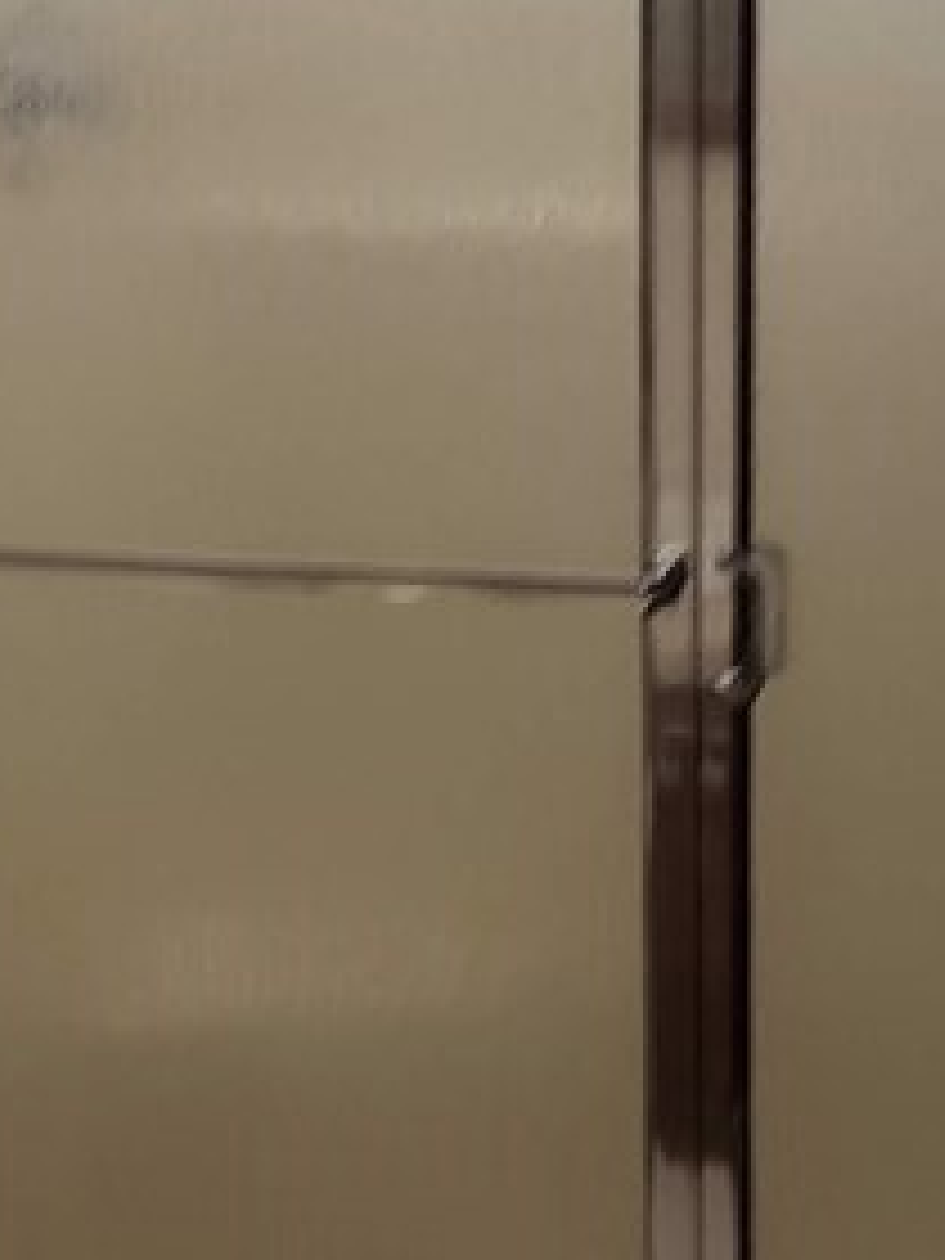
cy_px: 756
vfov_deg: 20.6
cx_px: 446
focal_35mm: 95
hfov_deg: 15.6
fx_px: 3458
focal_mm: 4.3
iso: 250
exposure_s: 1/46
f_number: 1.5
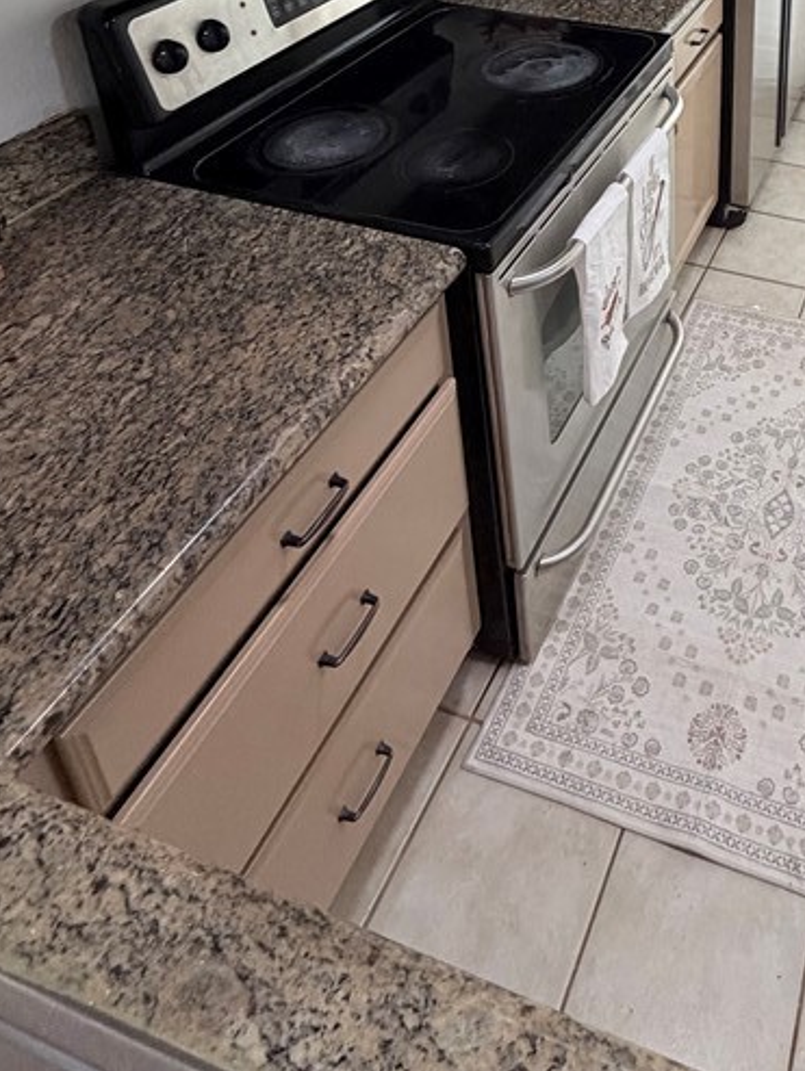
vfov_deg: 49.9
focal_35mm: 29
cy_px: -4
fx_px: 898
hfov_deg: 43.2
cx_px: 757
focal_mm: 2.22
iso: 160
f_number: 2.2
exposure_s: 1/120
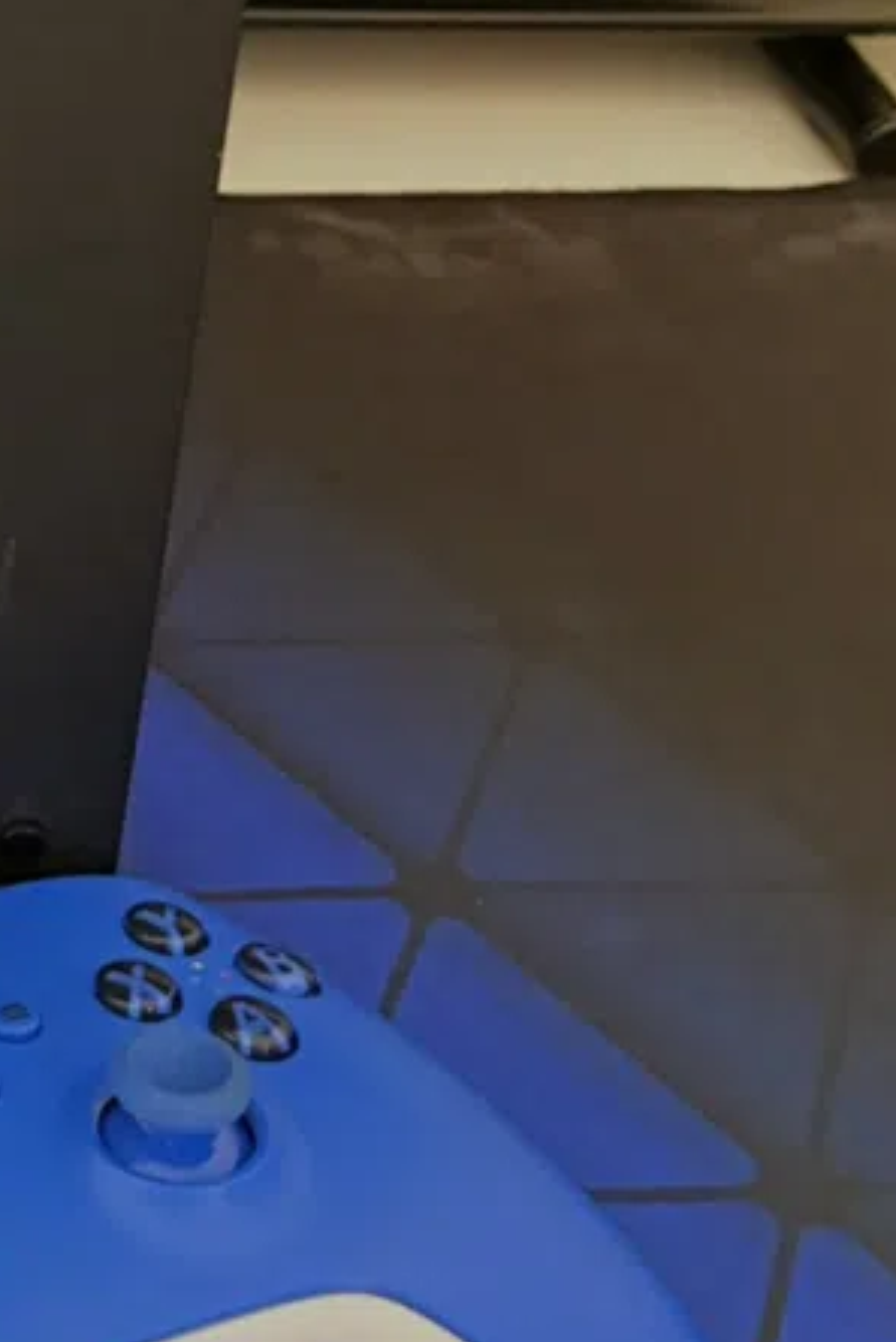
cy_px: -101
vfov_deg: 23.1
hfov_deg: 15.1
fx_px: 3096
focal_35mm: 83
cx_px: -516
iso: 640
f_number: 1.6
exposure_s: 1/40
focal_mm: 5.96
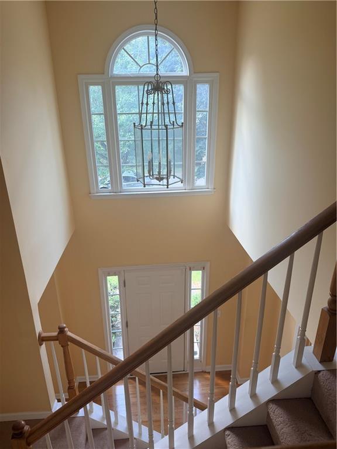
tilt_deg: -22.1
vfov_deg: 71.6
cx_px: 168
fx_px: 312
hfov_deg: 56.8
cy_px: 224
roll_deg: +0.1
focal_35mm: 24
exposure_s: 1/120
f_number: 1.78
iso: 125
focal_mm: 6.76
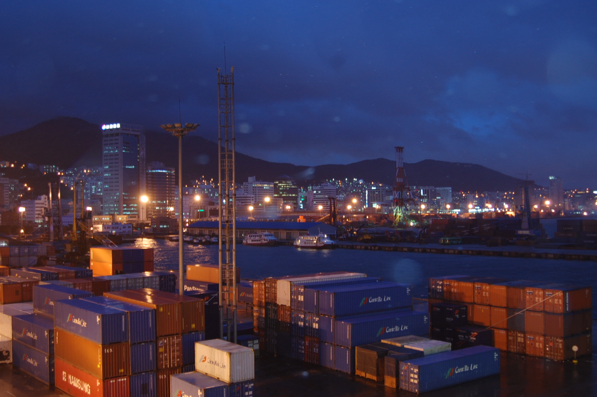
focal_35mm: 42
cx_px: 298
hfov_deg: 46.4
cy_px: 198
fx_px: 696
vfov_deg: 31.8
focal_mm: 28
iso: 400
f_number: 4.2
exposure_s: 1/2.5
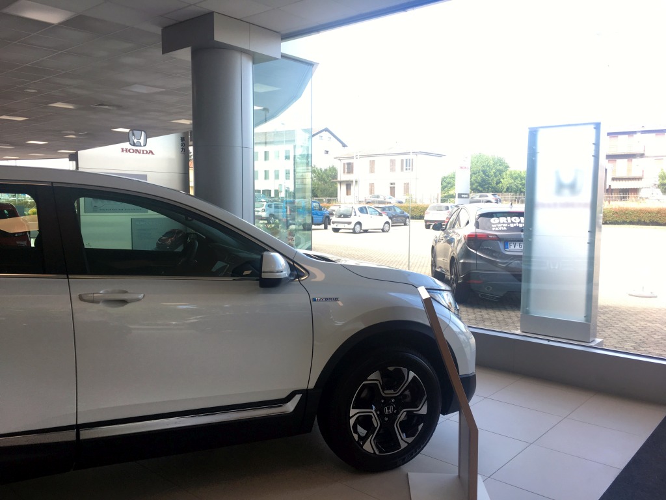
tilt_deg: -4.9
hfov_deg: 61.7
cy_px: 250
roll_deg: -1.2
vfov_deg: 48.2
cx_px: 333
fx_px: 558
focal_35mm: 29
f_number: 2.2
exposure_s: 1/100
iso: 32
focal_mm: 4.15
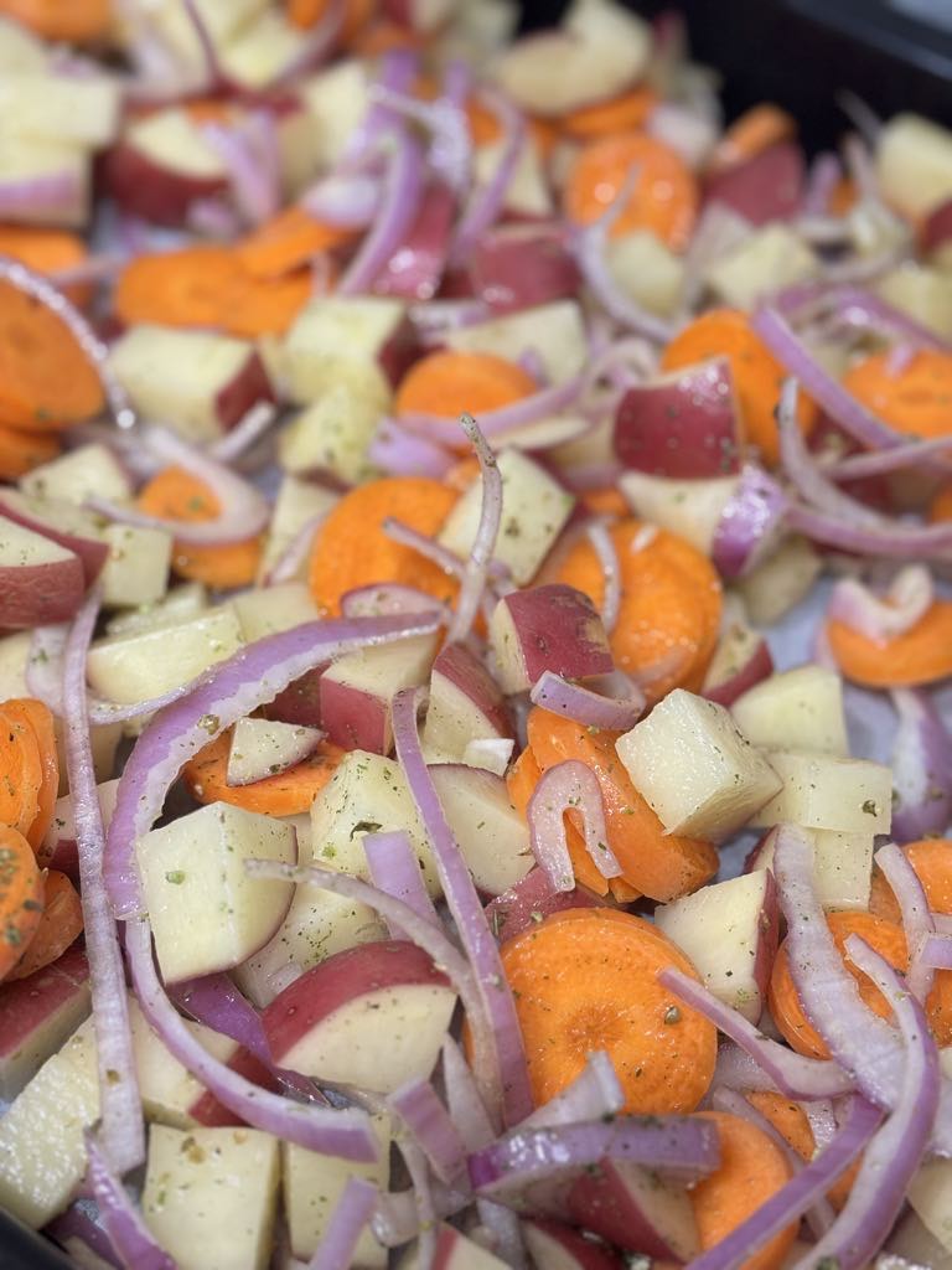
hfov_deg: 28.0
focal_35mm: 52
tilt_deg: -50.4
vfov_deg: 36.8
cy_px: 635
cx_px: 476
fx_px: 1907
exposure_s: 1/50
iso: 125
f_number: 1.6
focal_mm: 5.96
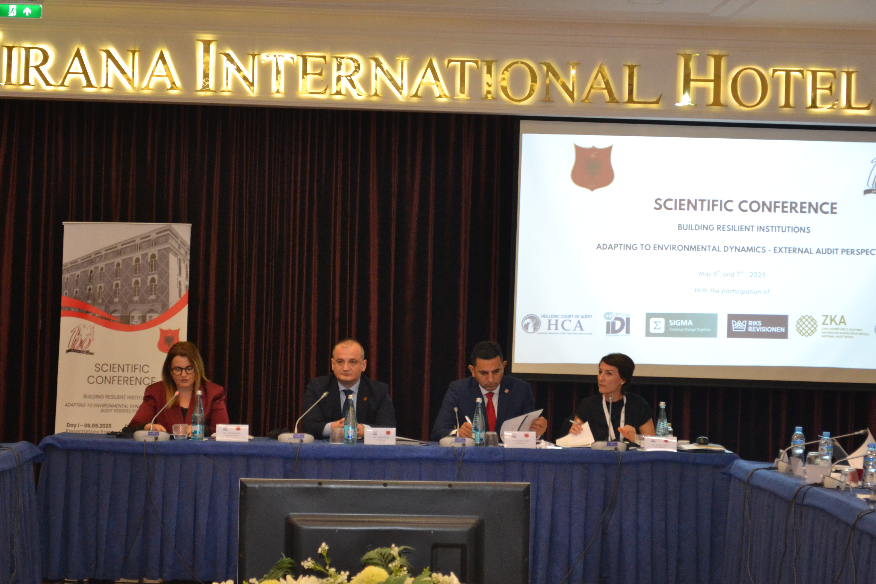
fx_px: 2399
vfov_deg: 13.9
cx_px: 441
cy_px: 261
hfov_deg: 20.7
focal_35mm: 99
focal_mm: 55
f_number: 5.6
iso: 1400
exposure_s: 1/60
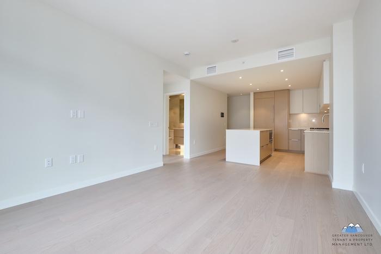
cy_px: 127
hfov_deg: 100.4
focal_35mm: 15
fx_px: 159
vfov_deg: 77.4
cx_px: 190
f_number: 8
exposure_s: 1/15
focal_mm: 10
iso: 400
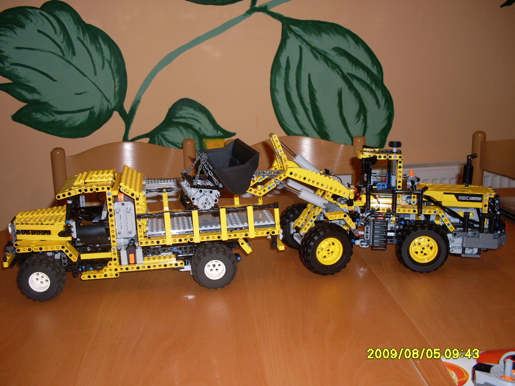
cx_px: 251
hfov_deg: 47.9
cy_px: 194
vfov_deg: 36.8
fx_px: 580
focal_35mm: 39
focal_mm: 6.3
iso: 100
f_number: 2.8
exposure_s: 1/45
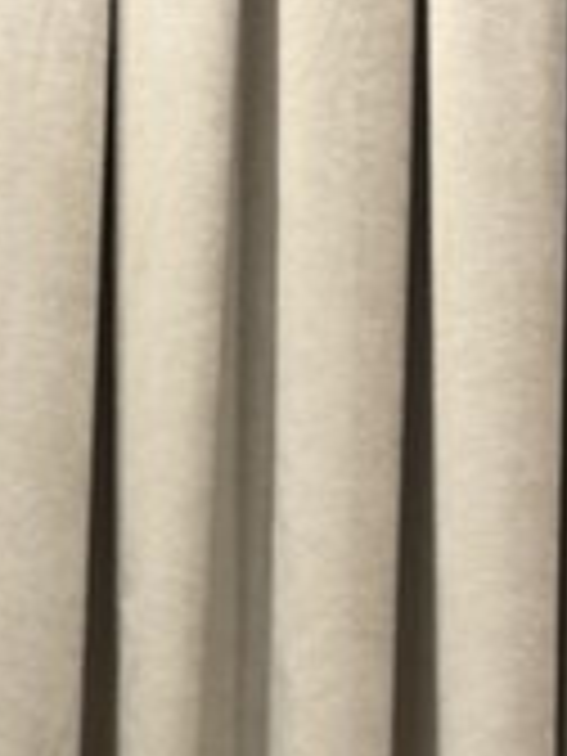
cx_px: -288
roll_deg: -0.8
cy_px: 1181
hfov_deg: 9.5
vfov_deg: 12.3
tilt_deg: -17.7
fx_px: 3320
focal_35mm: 152
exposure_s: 1/100
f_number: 1.78
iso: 64
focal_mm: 6.76
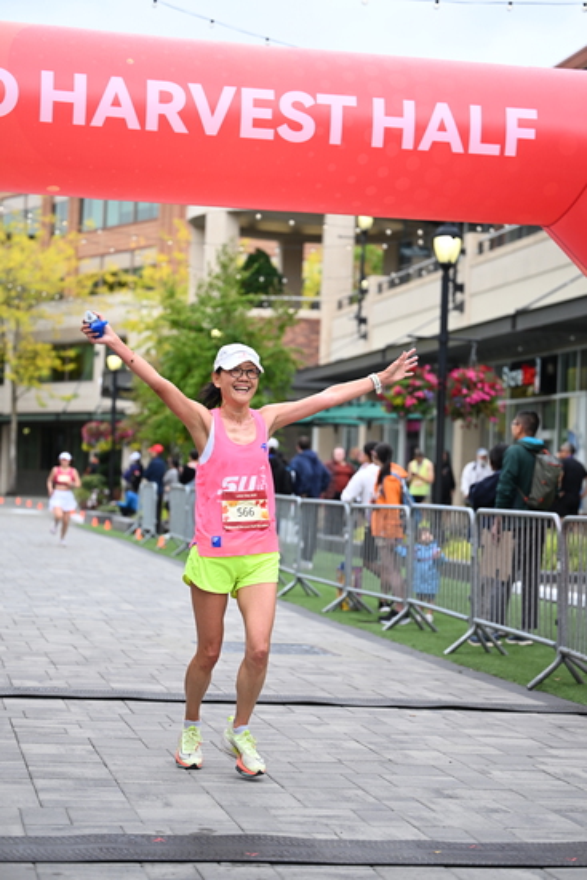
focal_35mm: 77
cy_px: 440
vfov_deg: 26.3
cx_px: 294
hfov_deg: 17.7
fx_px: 1882
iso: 640
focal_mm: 77
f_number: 2.8
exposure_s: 1/2000
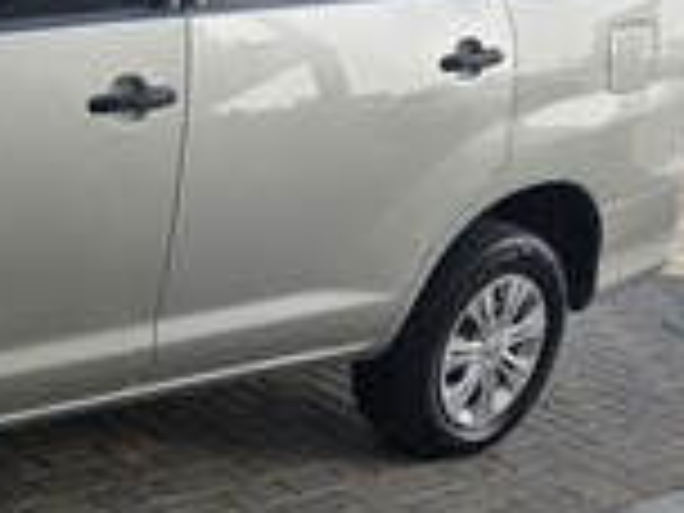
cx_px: -218
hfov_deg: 24.4
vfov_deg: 21.2
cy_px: 178
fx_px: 1363
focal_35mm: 69
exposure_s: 1/401
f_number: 1.7
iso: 12
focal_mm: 6.3
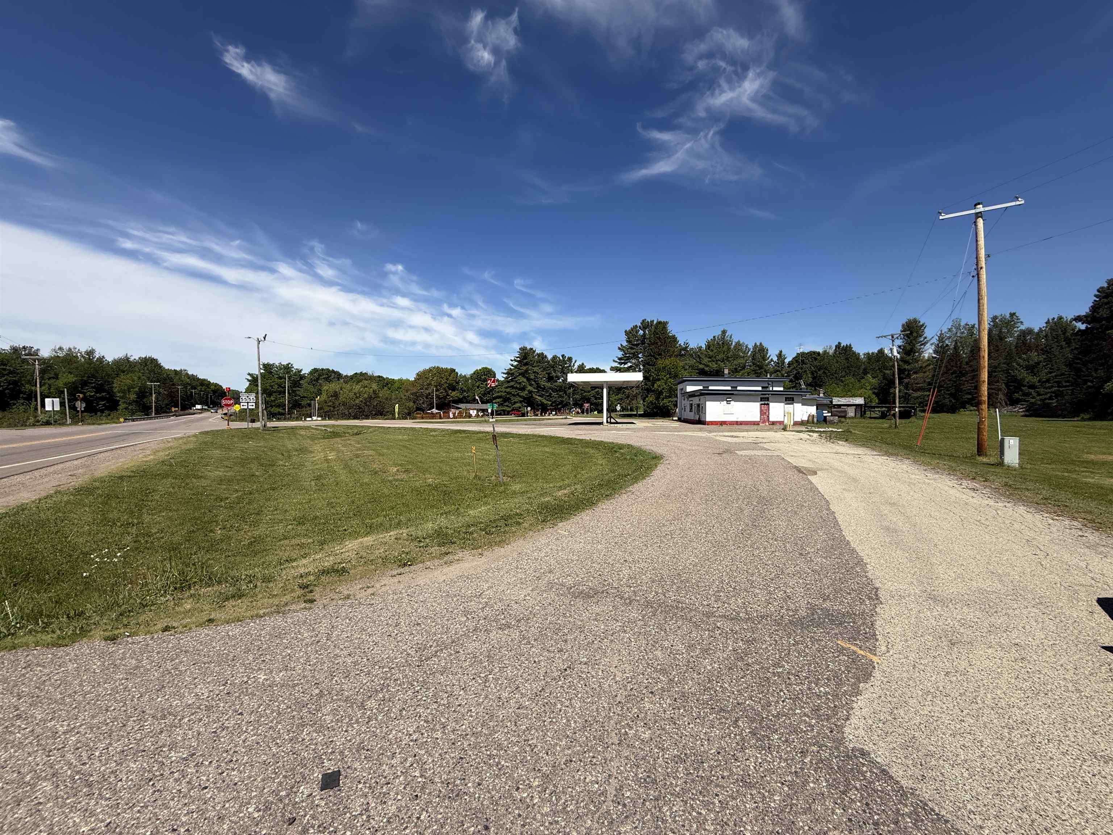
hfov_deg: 102.1
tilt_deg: +0.2
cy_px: 418
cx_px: 556
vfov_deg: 85.7
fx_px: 450
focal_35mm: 14
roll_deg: -0.3
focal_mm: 2.22
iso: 50
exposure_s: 1/2976
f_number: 2.2
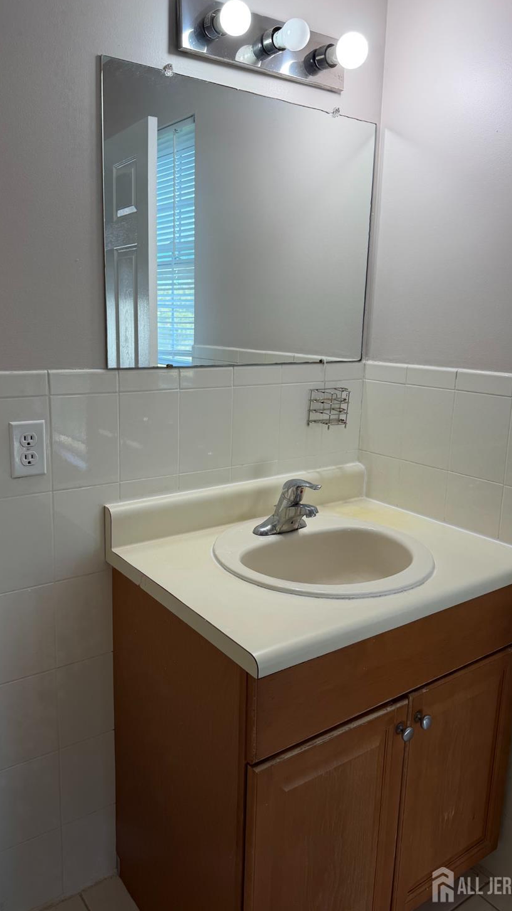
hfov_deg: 42.9
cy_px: 443
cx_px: 235
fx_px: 652
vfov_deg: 69.8
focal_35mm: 27
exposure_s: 1/126
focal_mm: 6.76
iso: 50
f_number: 1.78
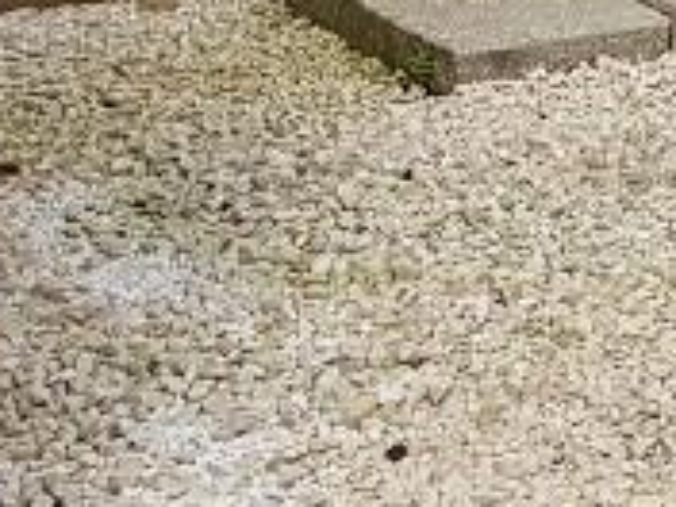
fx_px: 2949
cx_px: 1360
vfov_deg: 9.3
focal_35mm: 151
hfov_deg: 11.7
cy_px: -461
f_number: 1.7
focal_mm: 4.2
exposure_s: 1/1724
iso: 40
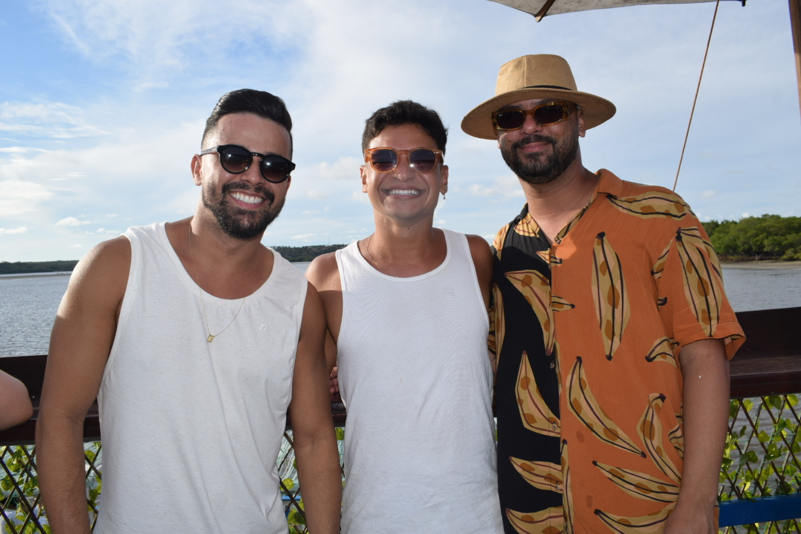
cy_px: 267
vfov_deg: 43.6
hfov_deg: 61.9
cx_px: 400
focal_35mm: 30
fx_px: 667
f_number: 10
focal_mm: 20
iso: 100
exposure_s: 1/200
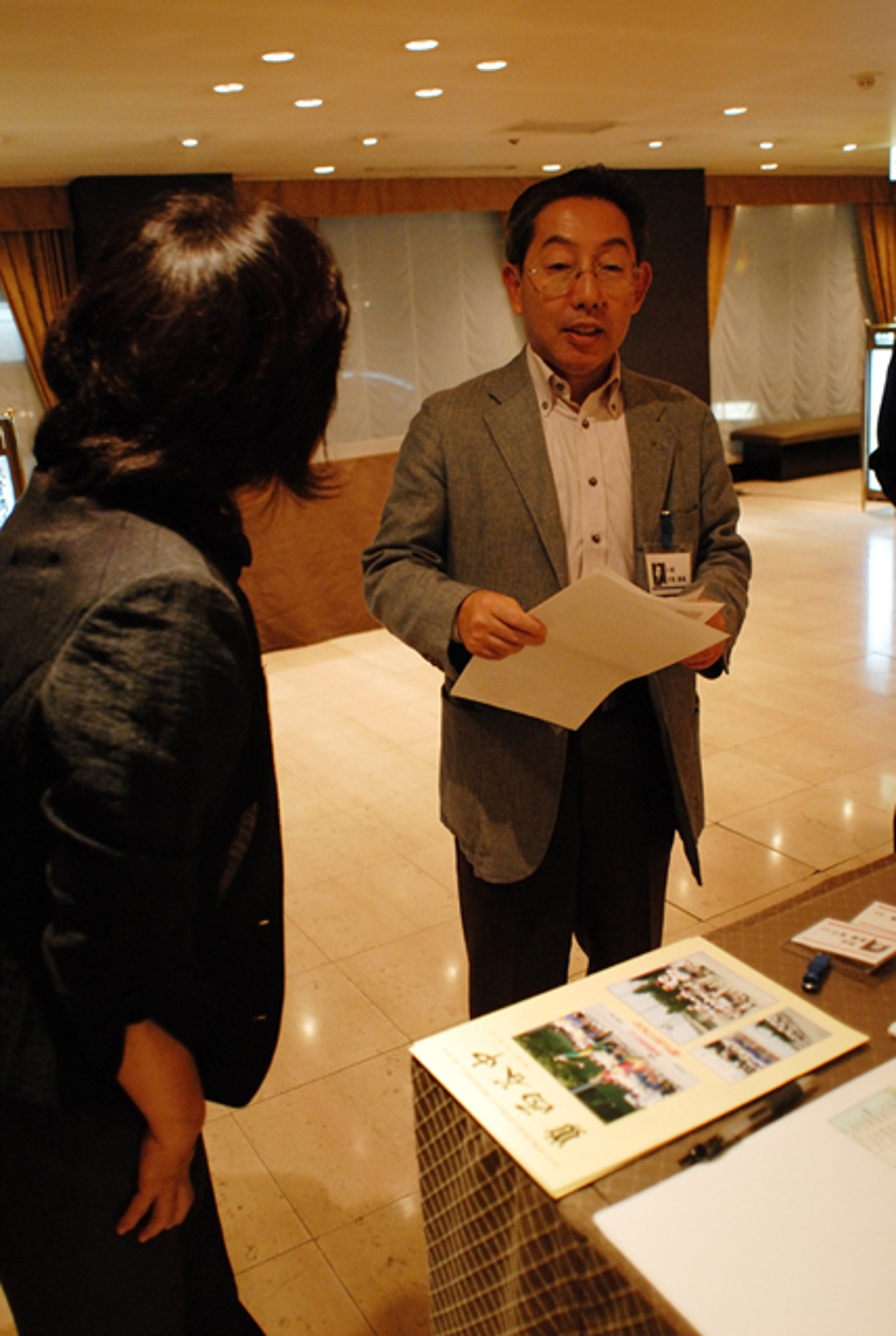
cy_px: 668
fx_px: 1116
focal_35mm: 30
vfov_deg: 61.8
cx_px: 448
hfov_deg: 43.8
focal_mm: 20
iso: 800
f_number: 2.8
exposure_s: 1/60
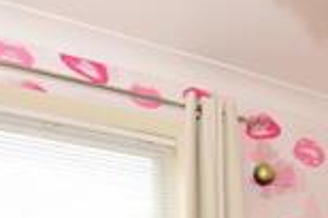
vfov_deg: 17.4
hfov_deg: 31.5
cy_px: 386
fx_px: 582
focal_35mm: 64
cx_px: 175
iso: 200
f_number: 7.1
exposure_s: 1/30
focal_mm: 10
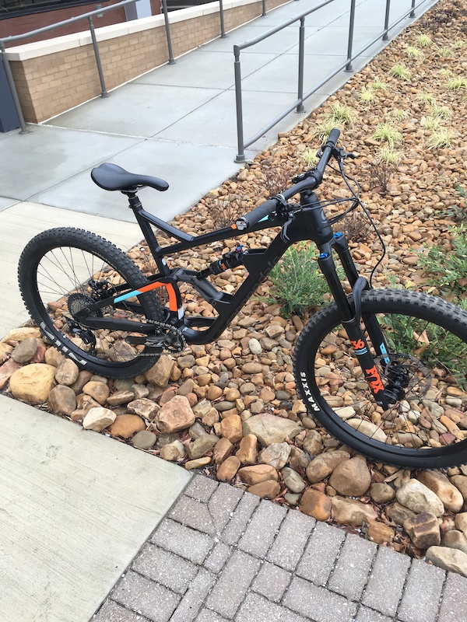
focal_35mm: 29
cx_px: 234
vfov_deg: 61.7
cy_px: 311
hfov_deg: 48.2
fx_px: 522
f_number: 2.2
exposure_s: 1/120
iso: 40
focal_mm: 4.15
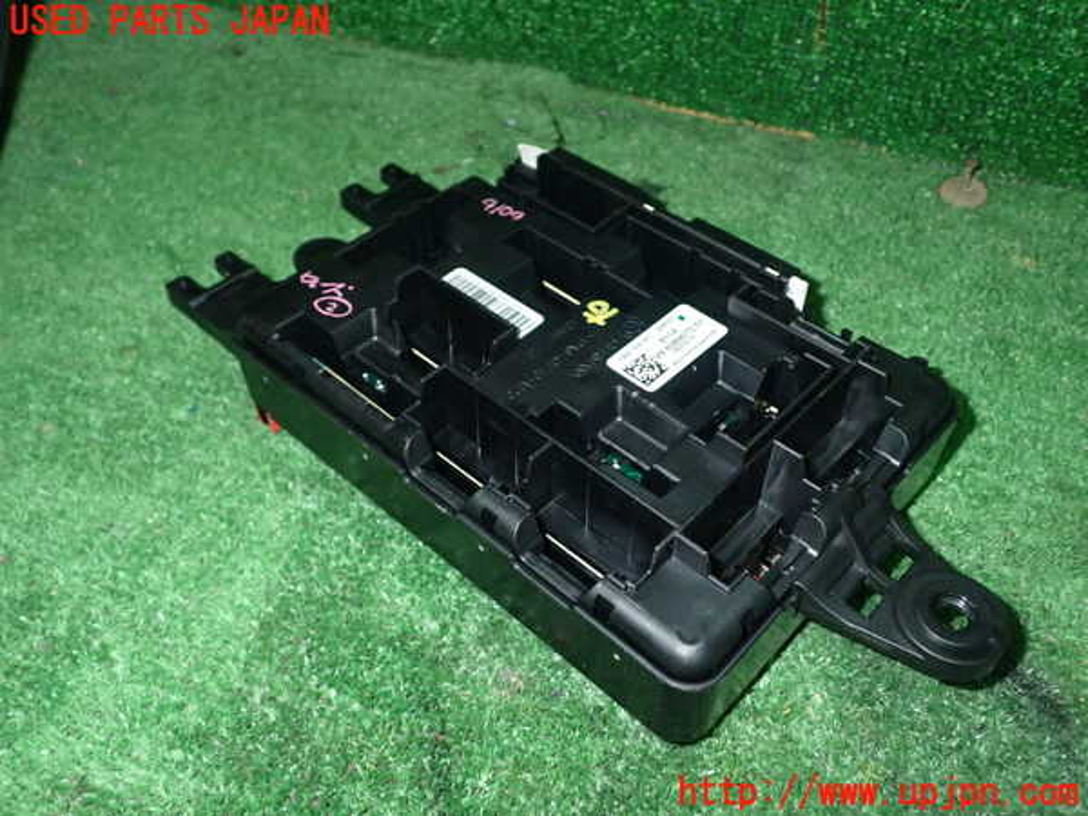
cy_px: 408
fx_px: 1006
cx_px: 544
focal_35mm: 32
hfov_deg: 56.8
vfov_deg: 44.2
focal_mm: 5.79
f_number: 7.1
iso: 640
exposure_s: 1/30
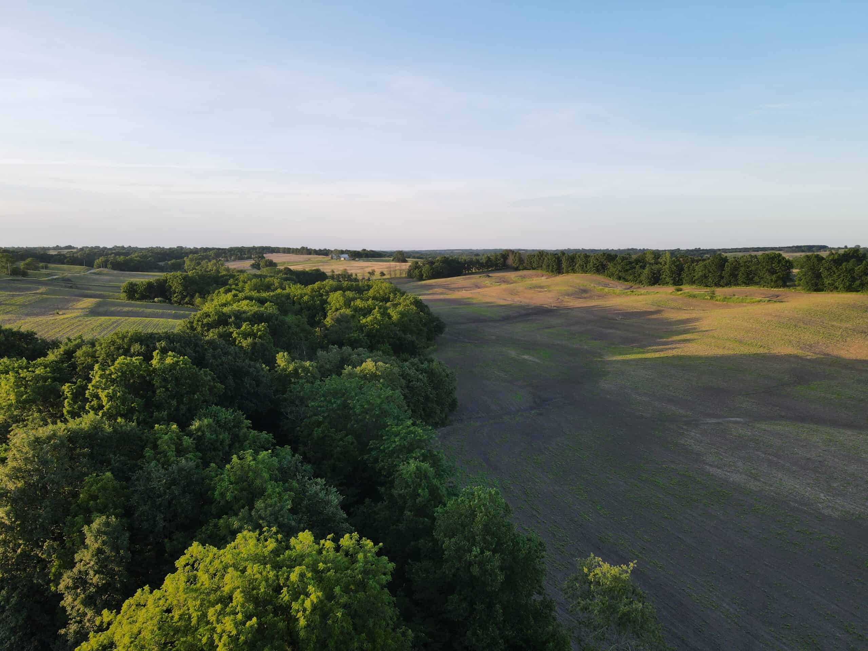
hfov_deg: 71.6
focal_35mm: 24
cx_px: 434
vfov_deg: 56.8
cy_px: 326
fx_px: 602
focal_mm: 4.5
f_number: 2.8
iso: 110
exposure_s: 1/160
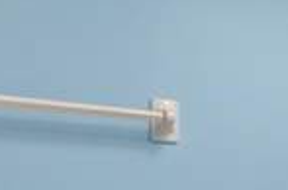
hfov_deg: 31.9
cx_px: 364
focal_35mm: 49
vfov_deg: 23.0
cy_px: 272
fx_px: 391
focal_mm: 10
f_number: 8
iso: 200
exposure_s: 1/2
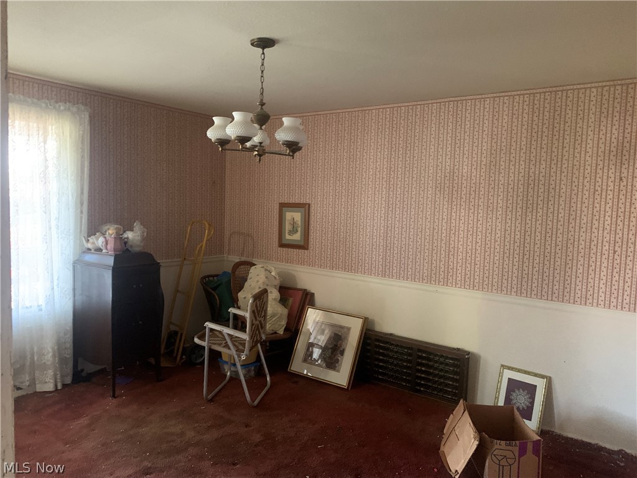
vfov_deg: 53.1
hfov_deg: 67.3
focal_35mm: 26
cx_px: 318
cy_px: 239
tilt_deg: -4.7
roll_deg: -1.6
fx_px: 478
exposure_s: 1/30
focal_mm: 4.25
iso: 640
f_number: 1.8
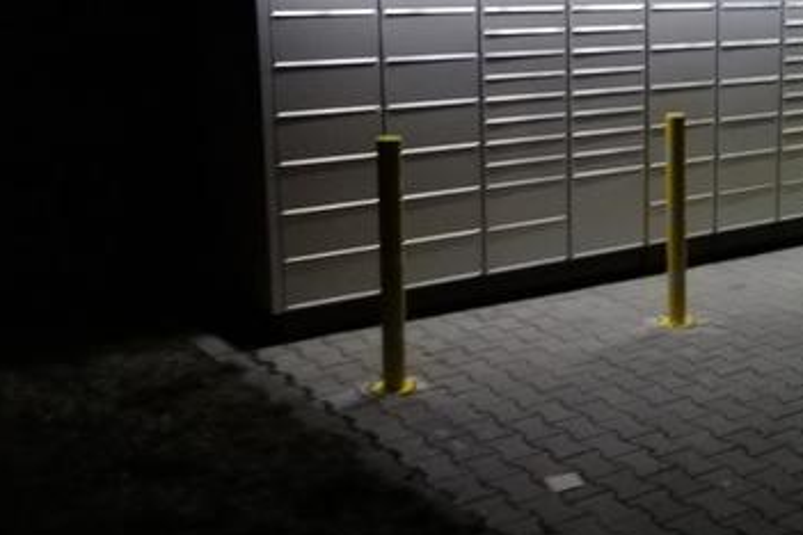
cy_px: 177
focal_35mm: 54
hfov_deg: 34.1
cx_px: 778
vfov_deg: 24.9
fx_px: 1204
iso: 640
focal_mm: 3.81
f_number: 2.2
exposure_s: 1/20
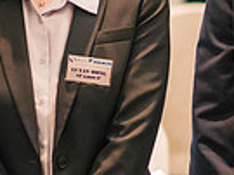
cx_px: 102
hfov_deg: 3.0
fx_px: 4505
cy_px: 22
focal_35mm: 667
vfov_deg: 2.2
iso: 2500
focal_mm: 75
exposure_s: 1/80
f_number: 1.8
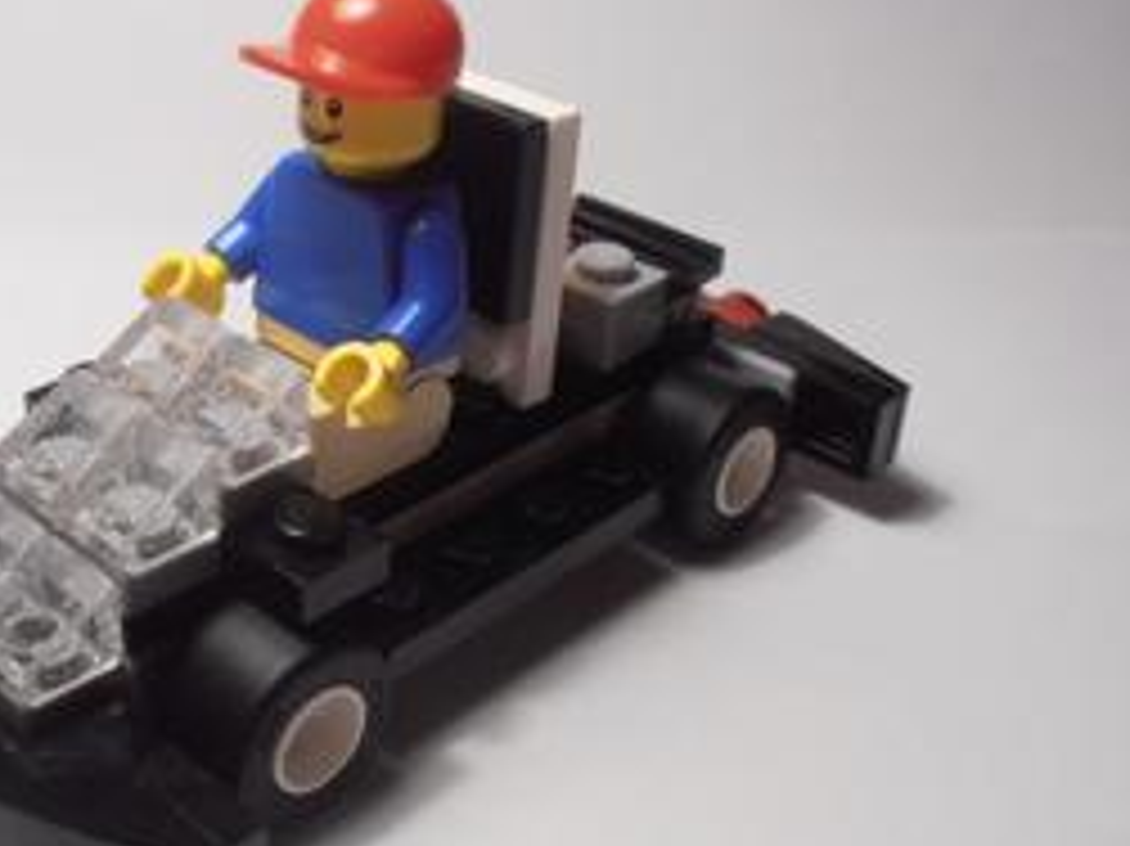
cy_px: 423
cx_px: 365
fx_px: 1729
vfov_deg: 27.5
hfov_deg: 35.8
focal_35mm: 53
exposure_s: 1/40
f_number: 3.9
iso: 80
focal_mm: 6.61
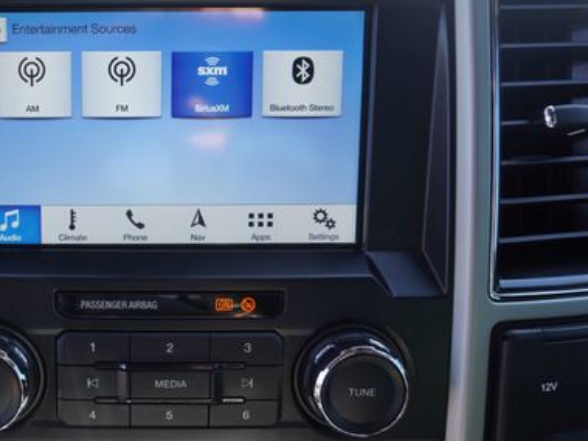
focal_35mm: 39
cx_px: 110
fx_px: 662
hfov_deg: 45.3
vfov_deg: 36.8
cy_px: 197
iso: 100
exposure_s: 1/80
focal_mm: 16
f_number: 4.5
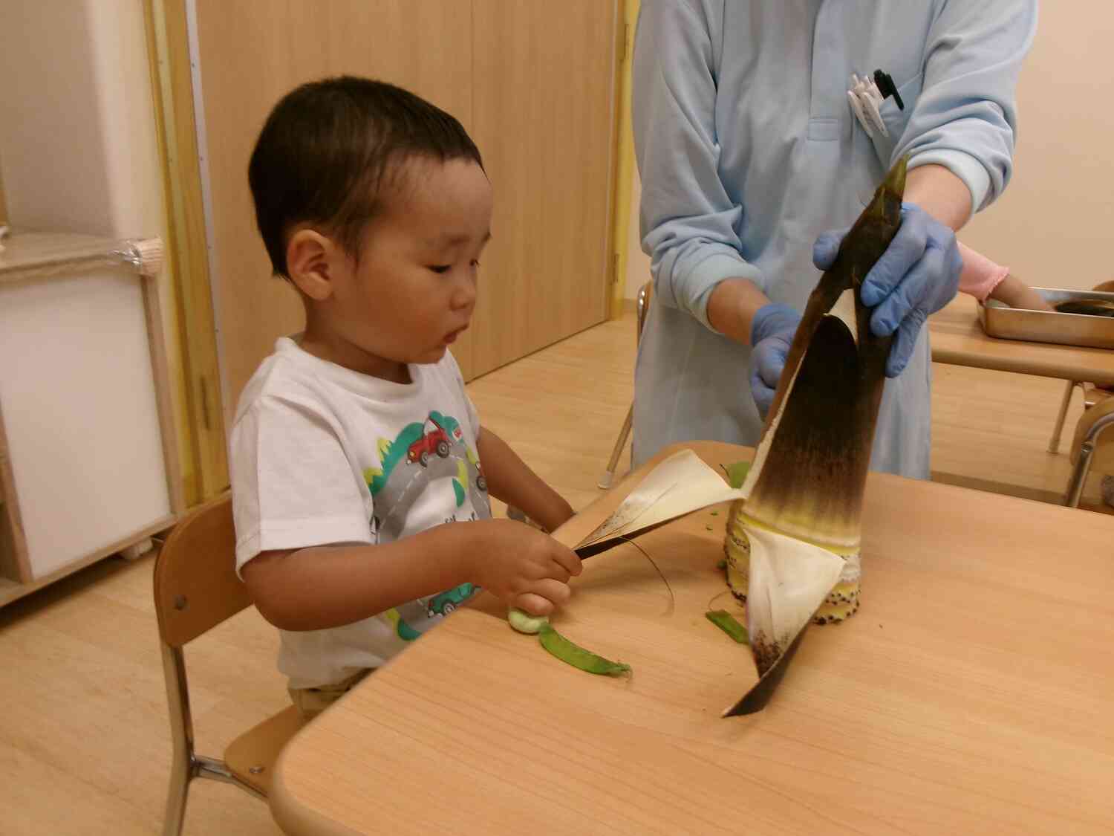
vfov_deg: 49.7
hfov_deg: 63.4
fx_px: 901
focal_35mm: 28
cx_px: 557
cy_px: 418
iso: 126
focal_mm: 5.1
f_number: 3.9
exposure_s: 1/34
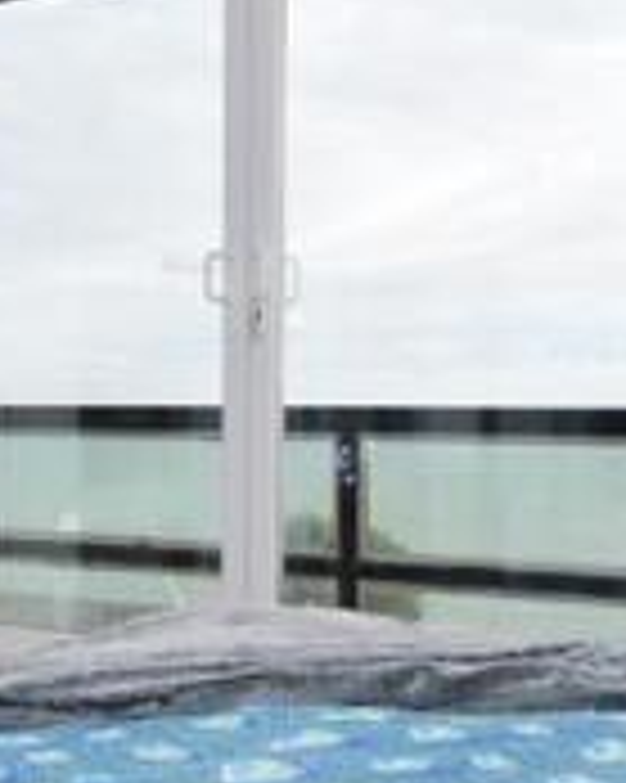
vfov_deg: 35.3
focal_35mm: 53
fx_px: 1229
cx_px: 342
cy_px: 452
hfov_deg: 28.6
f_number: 10
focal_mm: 10
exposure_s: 1/200
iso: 400
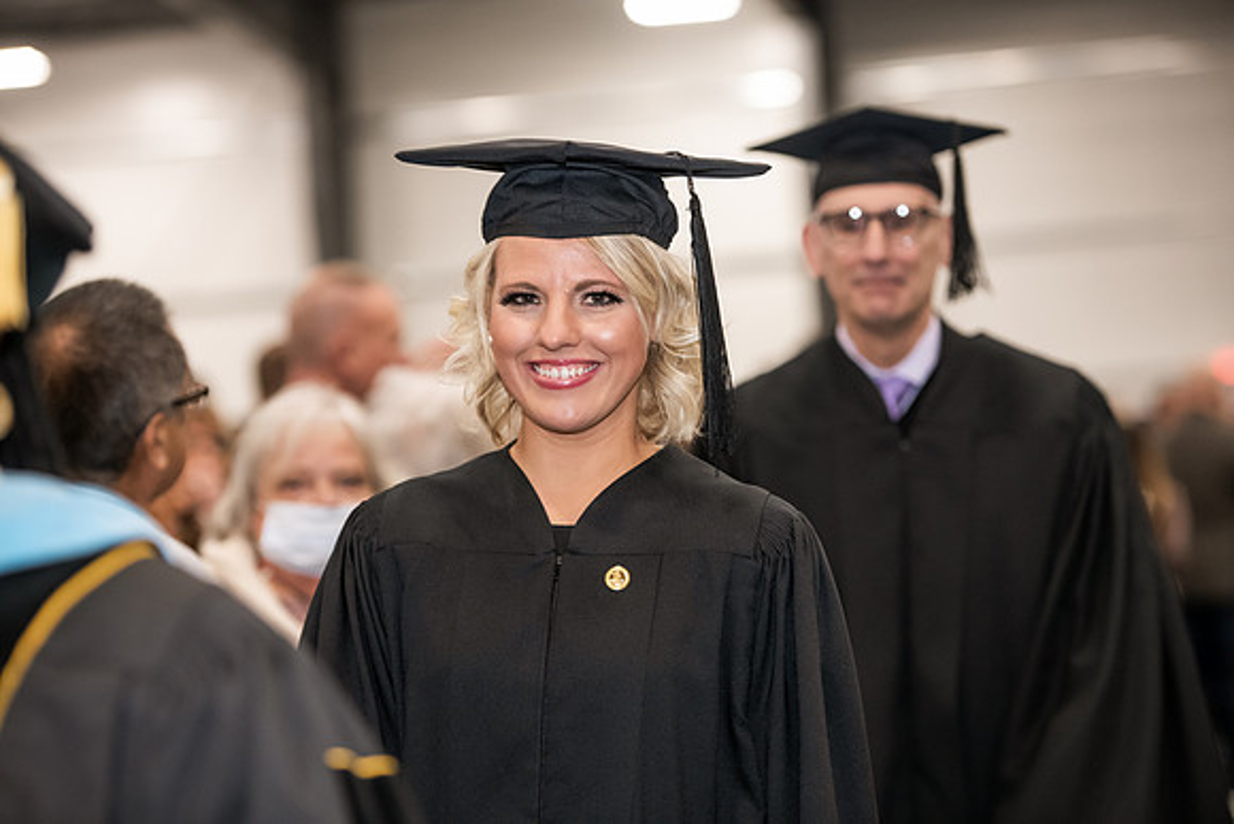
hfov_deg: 17.1
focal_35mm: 120
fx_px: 4114
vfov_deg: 11.4
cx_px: 617
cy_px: 412
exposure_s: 1/200
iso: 2000
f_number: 3.2
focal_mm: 120
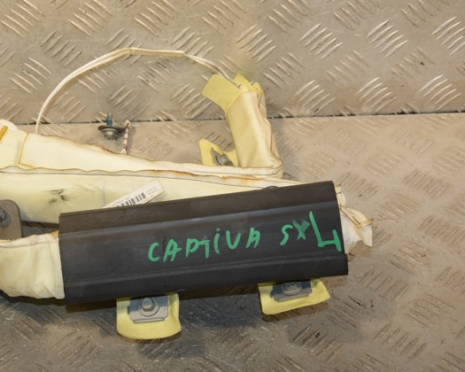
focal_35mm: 72
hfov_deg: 26.4
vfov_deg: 21.3
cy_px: 188
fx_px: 991
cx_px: 183
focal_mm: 42
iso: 800
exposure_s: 1/200
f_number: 7.1
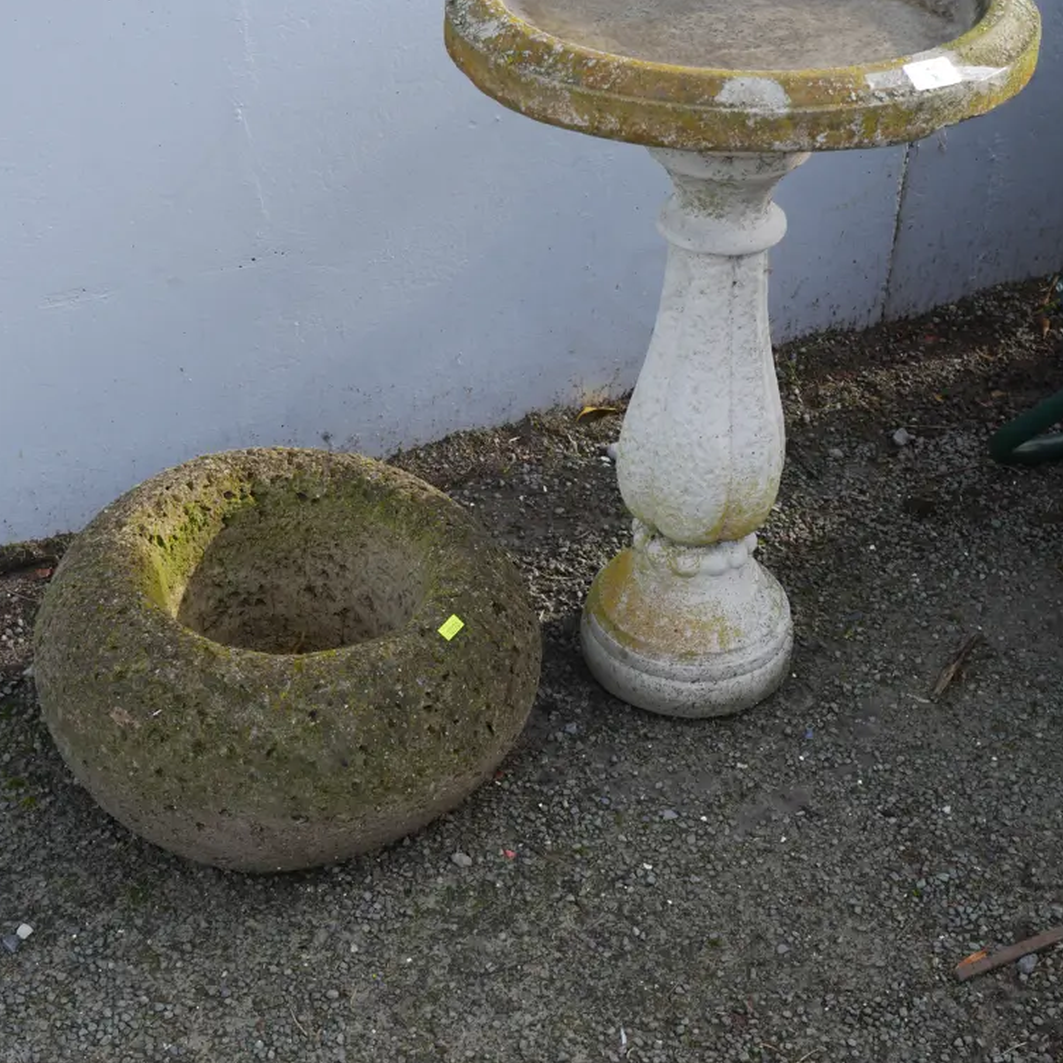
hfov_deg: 35.4
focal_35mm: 48
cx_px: 532
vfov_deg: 35.3
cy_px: 445
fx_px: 1668
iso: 200
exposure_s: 1/125
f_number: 5.6
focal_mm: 20
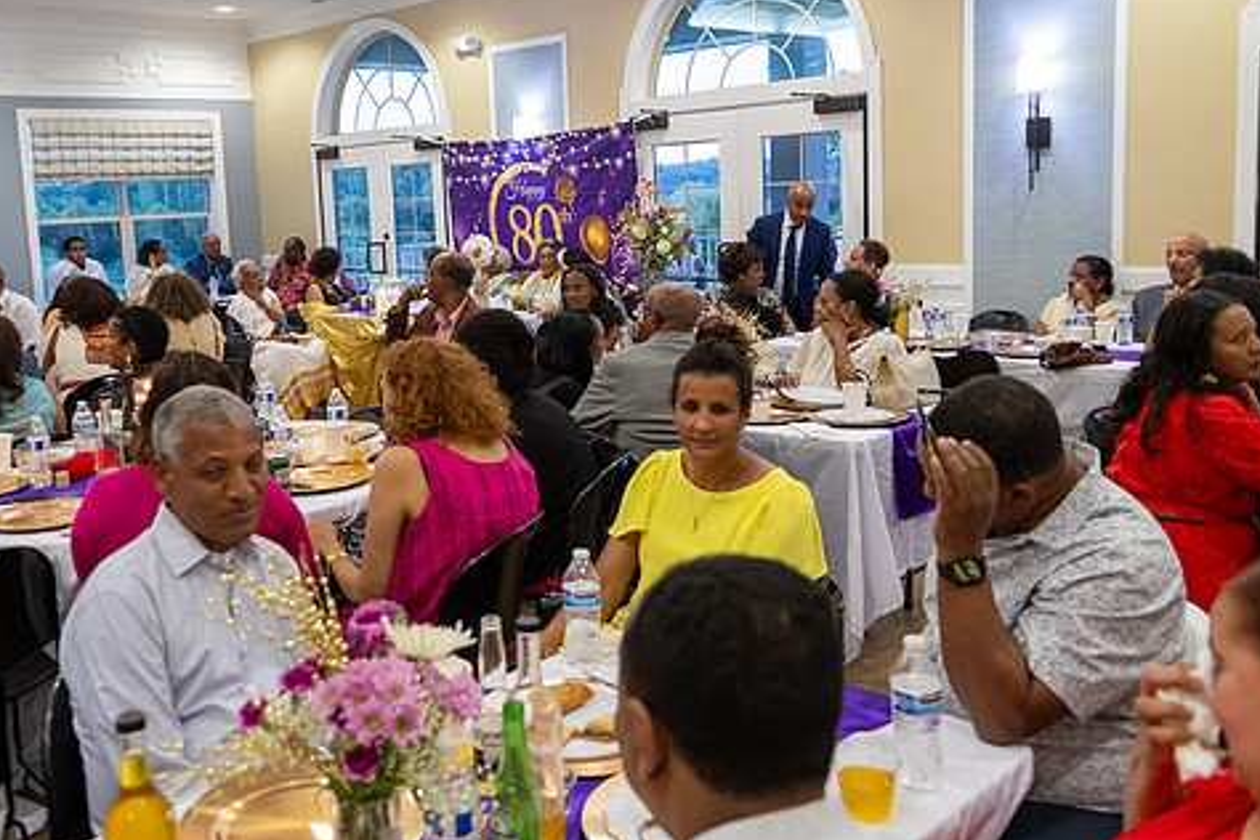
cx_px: 529
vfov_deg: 39.8
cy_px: 335
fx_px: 1155
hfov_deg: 56.9
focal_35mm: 33
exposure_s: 1/125
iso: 1250
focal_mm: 18
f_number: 2.8
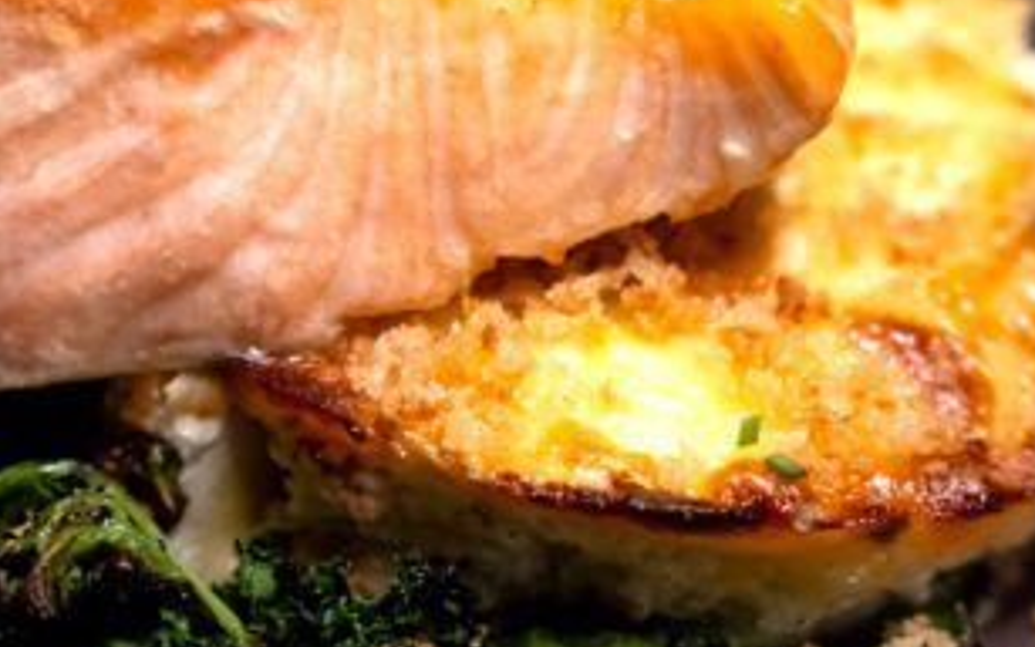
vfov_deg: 8.4
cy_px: 190
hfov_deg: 13.4
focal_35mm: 156
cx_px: 469
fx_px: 4412
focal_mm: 67.6
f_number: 4
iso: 1600
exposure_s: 1/200
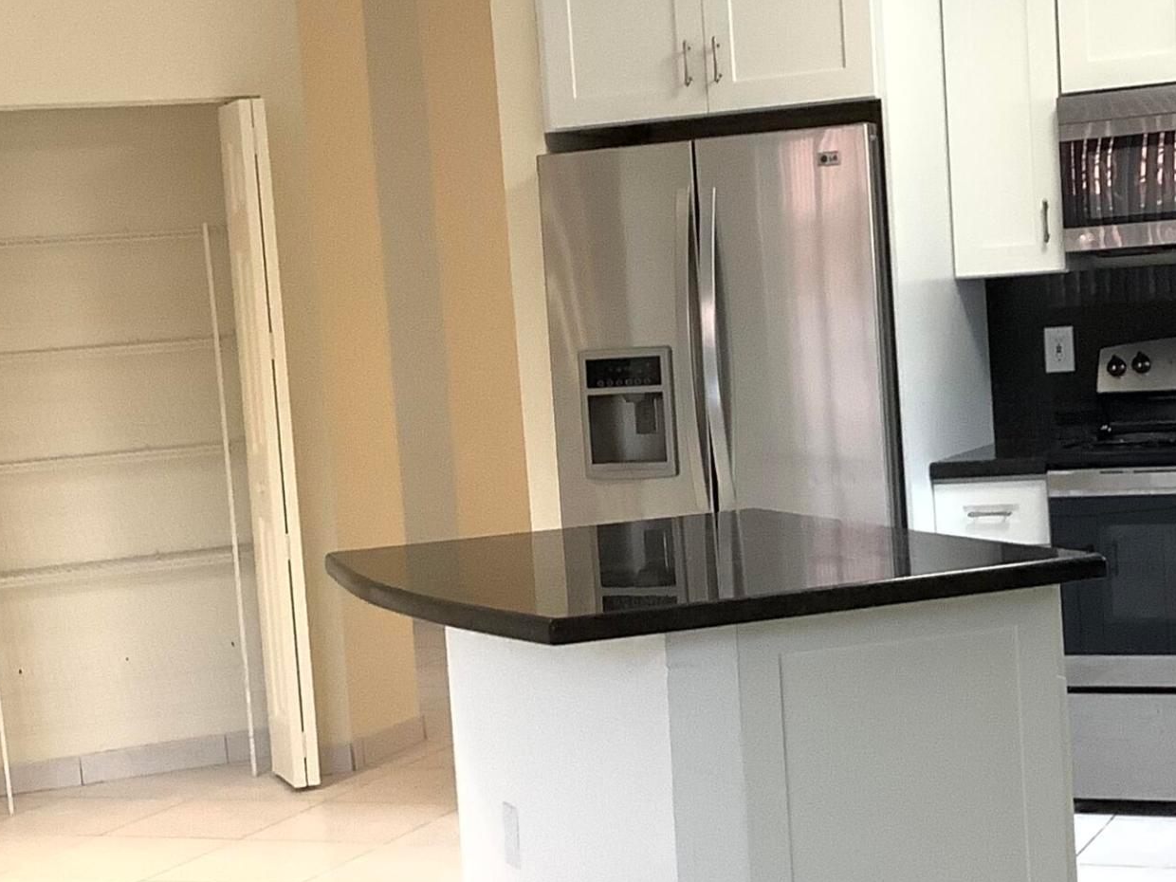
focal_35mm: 72
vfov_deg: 20.4
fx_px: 2446
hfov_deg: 27.0
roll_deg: +3.2
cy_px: 536
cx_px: 626
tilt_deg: -6.4
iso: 200
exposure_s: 1/60
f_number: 2.4
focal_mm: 3.3
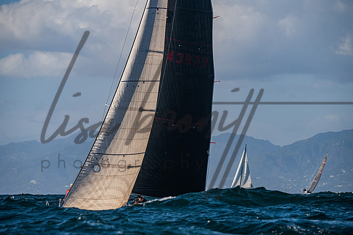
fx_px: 2427
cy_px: 118
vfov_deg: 5.6
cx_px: 176
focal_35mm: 247
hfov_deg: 8.3
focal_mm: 220
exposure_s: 1/5000
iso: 320
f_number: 6.3
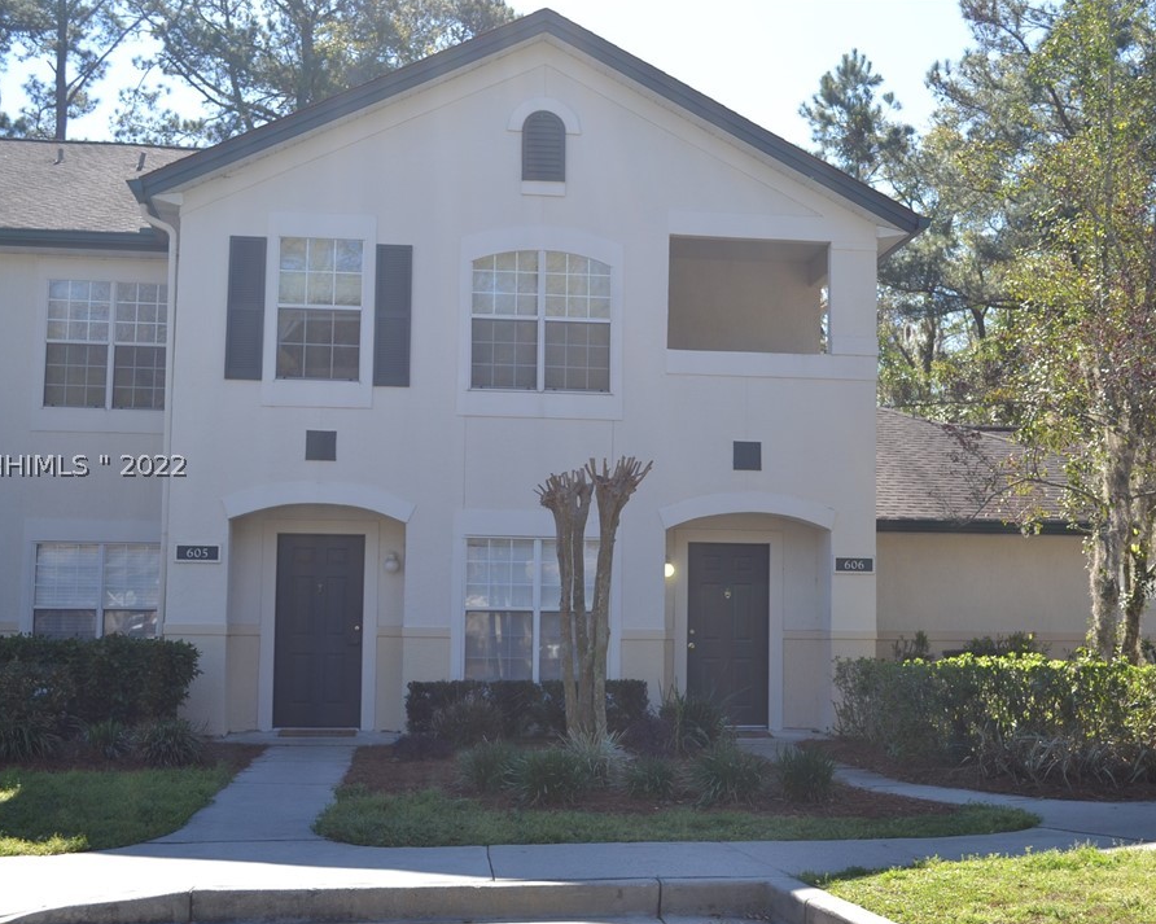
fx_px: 1642
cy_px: 464
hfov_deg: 38.7
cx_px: 667
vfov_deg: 31.4
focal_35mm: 48
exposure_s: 1/160
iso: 100
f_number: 6.3
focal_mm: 28
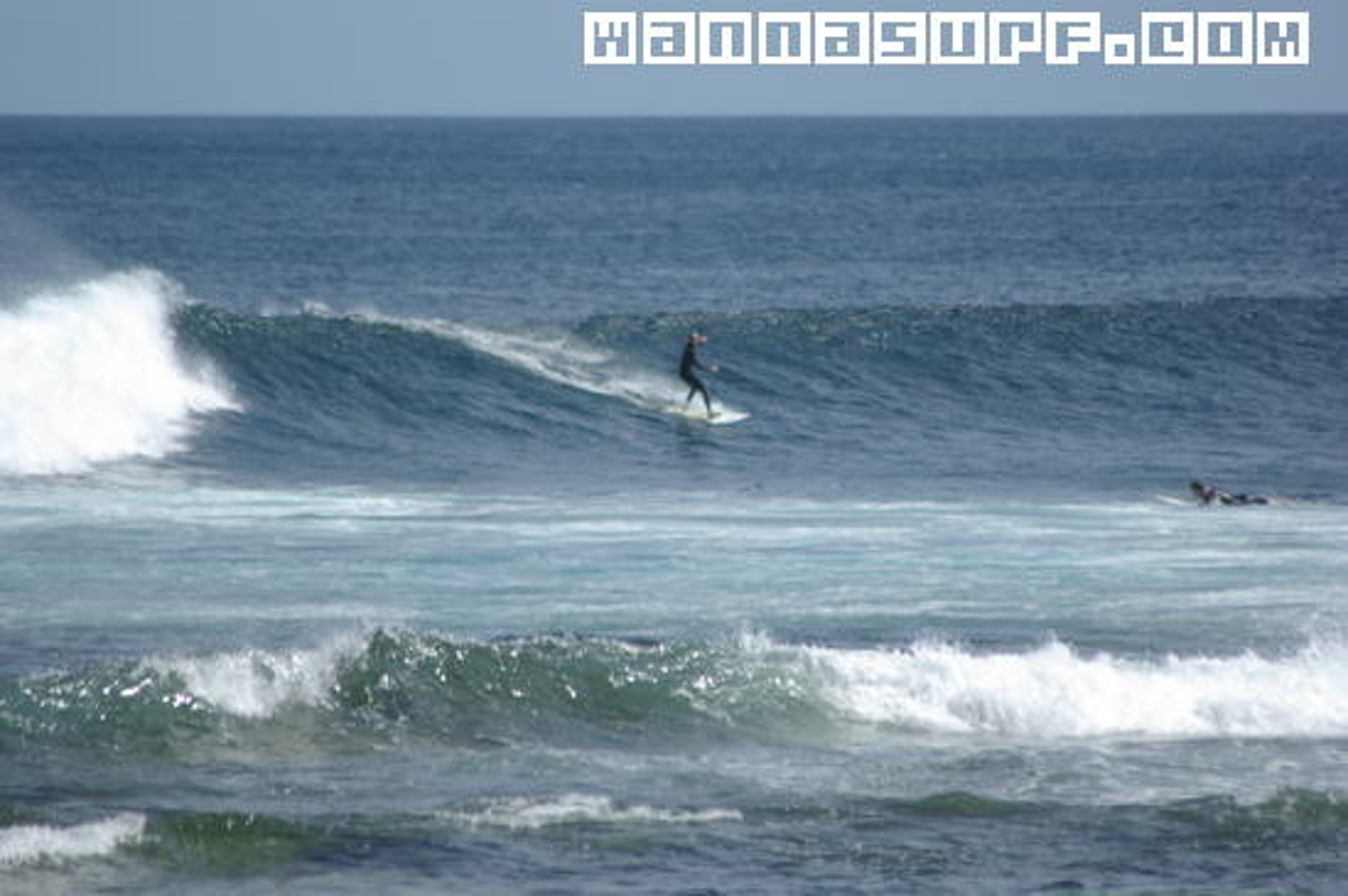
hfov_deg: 4.6
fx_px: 16835
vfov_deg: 3.0
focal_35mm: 450
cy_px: 448
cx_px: 674
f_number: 6.7
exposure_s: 1/350
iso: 100
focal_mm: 300
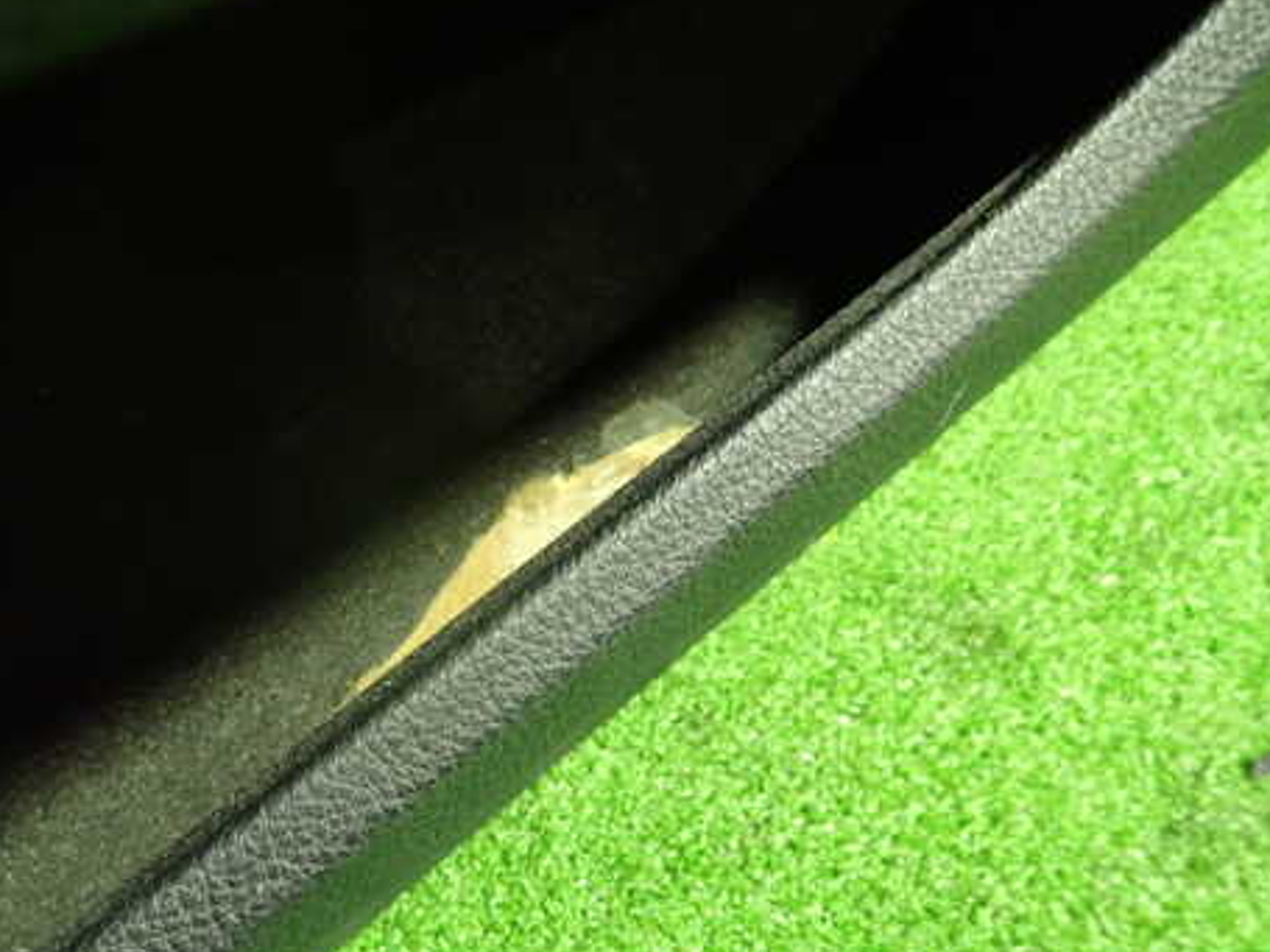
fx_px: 1210
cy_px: 480
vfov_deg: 42.9
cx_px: 514
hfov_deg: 55.0
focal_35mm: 33
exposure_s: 1/30
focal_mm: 4.5
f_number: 2
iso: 800
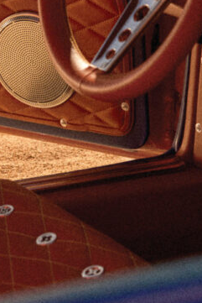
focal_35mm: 164
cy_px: -87
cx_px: -97
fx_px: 1379
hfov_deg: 8.2
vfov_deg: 12.2
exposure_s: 1/800
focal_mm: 37
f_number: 5.6
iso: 640
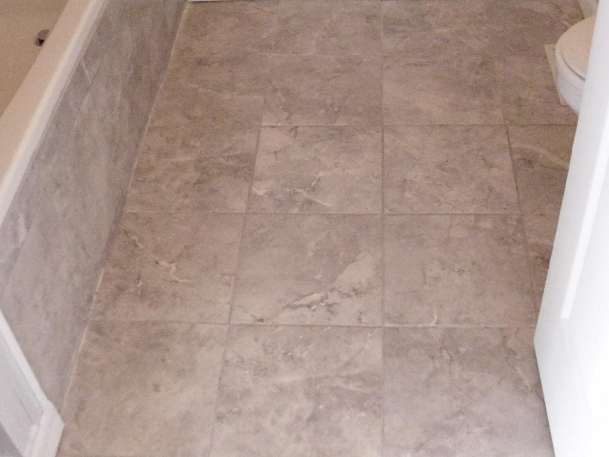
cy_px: 159
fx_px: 880
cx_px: 292
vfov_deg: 28.9
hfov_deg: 38.2
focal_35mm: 50
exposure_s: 1/60
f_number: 3
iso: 800
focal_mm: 6.36
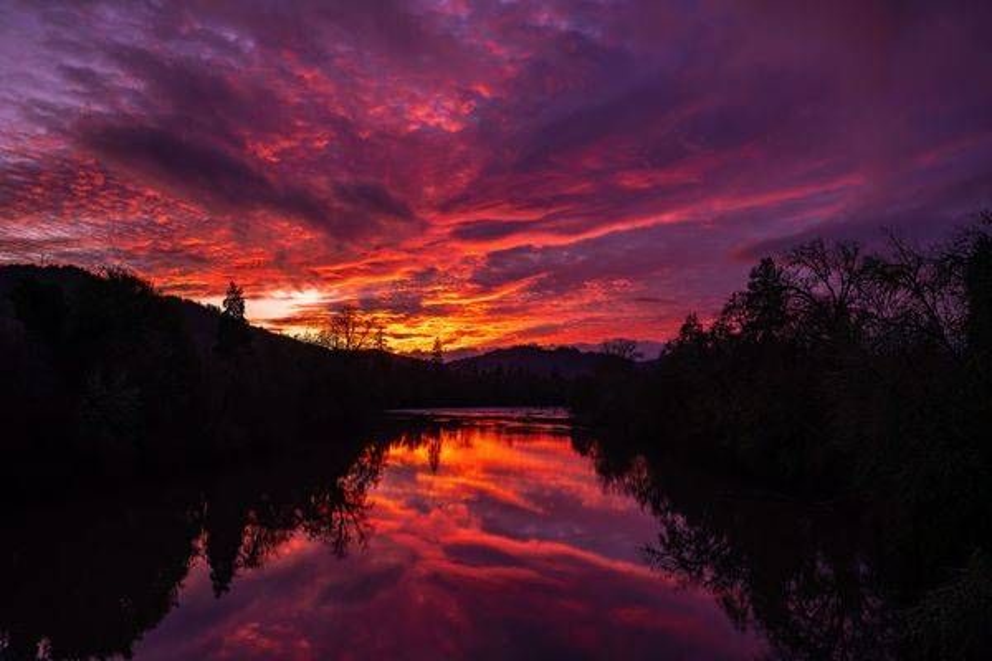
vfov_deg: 46.4
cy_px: 330
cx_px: 496
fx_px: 771
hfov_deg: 65.5
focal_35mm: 28
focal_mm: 28
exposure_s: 1/320
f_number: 4
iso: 800
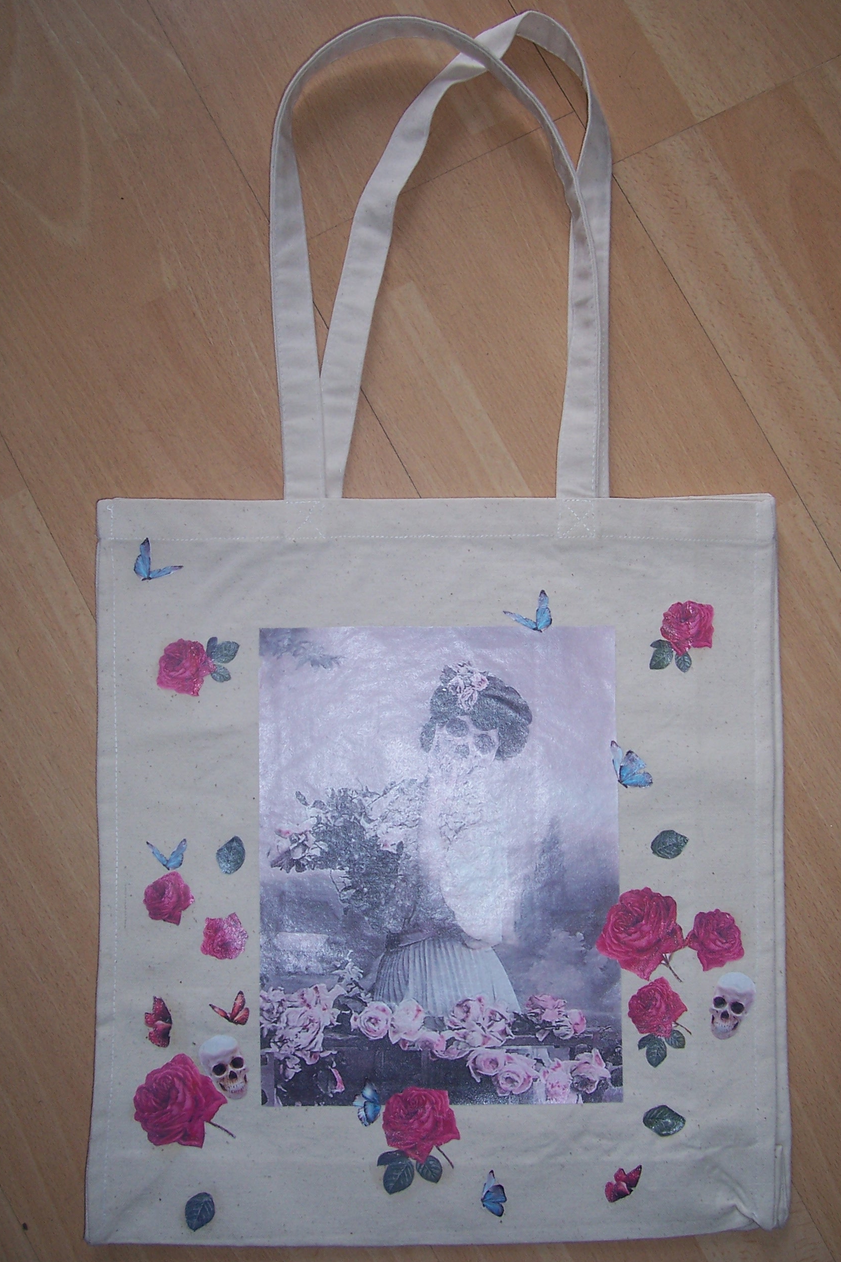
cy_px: 624
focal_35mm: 36
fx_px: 1262
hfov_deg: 36.9
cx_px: 428
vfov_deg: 53.1
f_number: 2.7
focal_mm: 5.6
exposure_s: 1/60
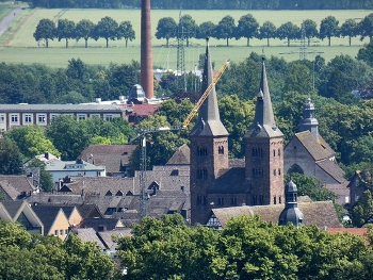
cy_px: 140
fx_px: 8163
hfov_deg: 2.6
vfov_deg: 2.0
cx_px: 186
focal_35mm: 757
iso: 80
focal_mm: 135.6
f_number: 5.6
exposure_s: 1/250
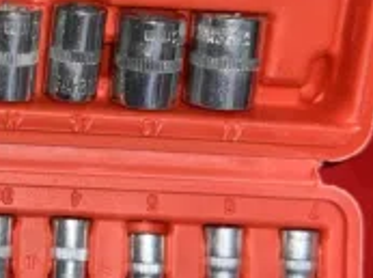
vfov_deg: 16.5
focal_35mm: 89
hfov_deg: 20.9
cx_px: -43
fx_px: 957
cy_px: 93
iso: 64
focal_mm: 6.76
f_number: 1.78
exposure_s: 1/47
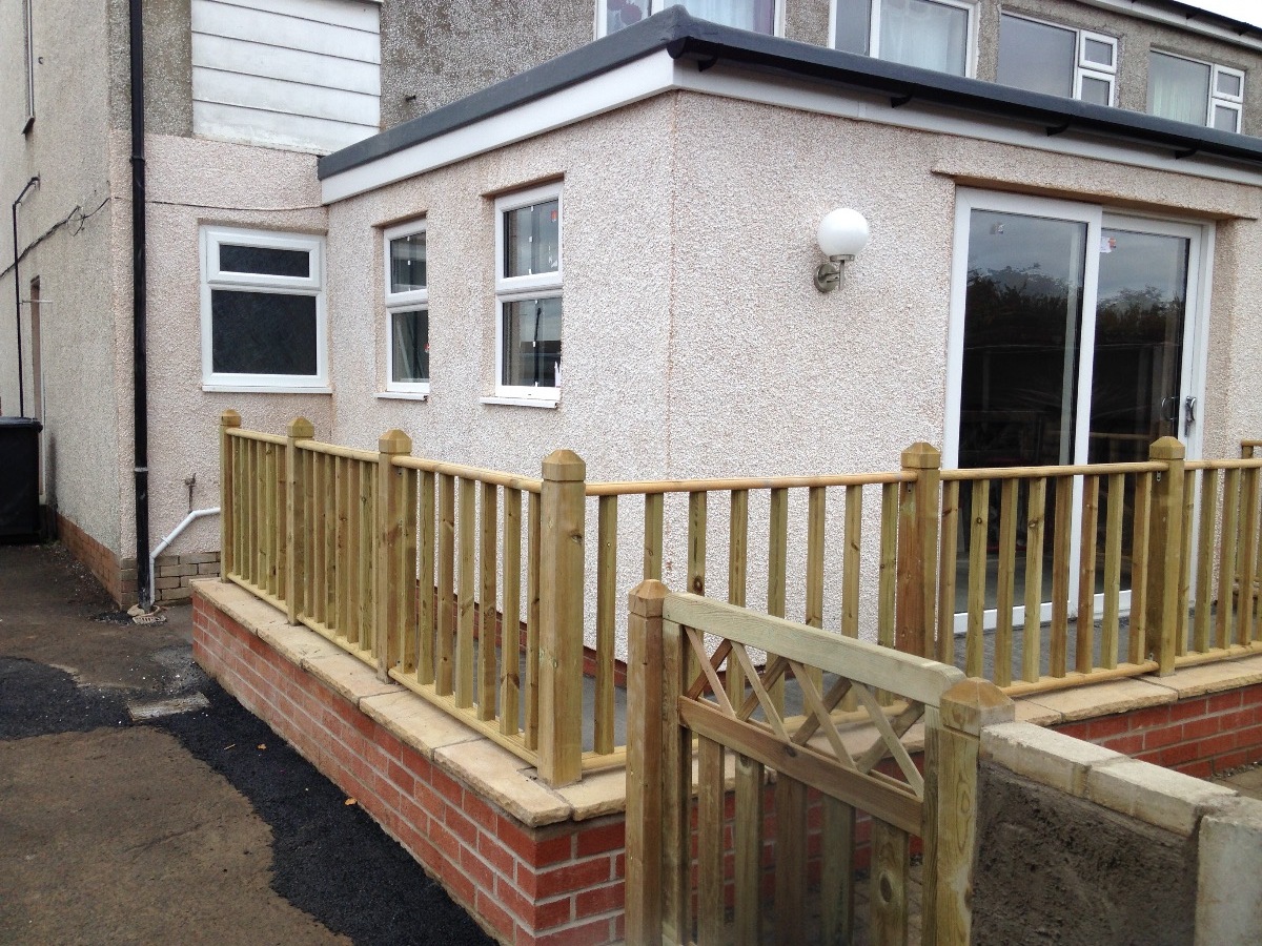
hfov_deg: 55.4
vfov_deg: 42.9
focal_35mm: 33
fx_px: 1203
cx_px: 631
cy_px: 473
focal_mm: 4.12
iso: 50
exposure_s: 1/120
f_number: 2.4
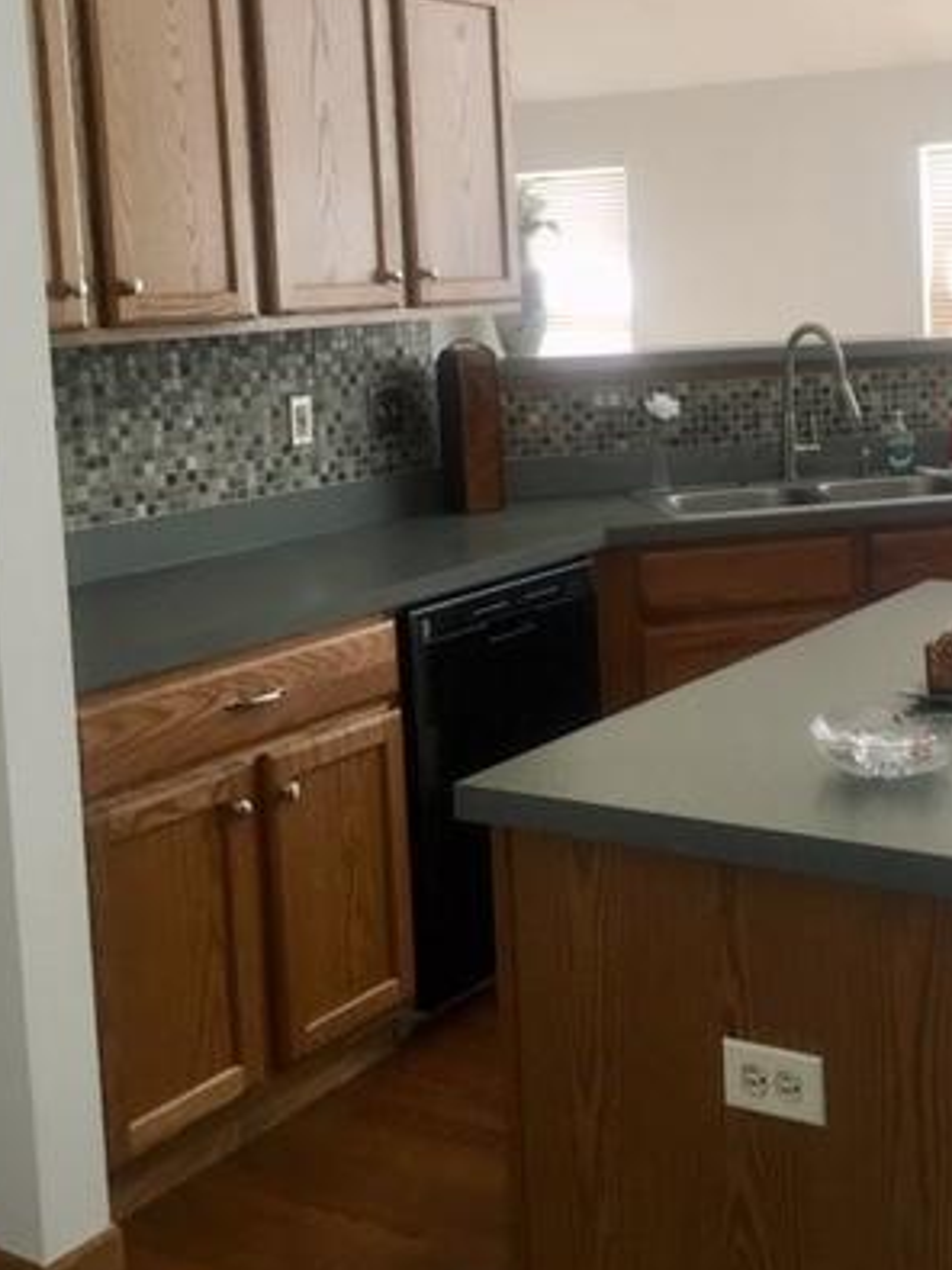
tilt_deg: -5.5
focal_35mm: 47
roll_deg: +0.8
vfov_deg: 40.0
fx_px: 1724
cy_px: 431
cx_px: 727
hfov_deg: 30.3
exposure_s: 1/30
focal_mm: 4.15
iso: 100
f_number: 2.2
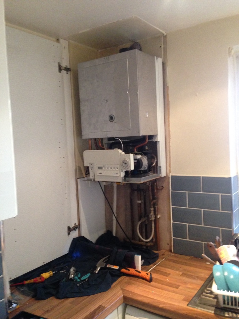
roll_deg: +1.7
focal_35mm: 33
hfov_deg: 42.9
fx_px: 304
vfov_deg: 55.4
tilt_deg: -5.6
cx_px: 120
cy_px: 160
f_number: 2.4
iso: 320
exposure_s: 1/20
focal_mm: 4.12
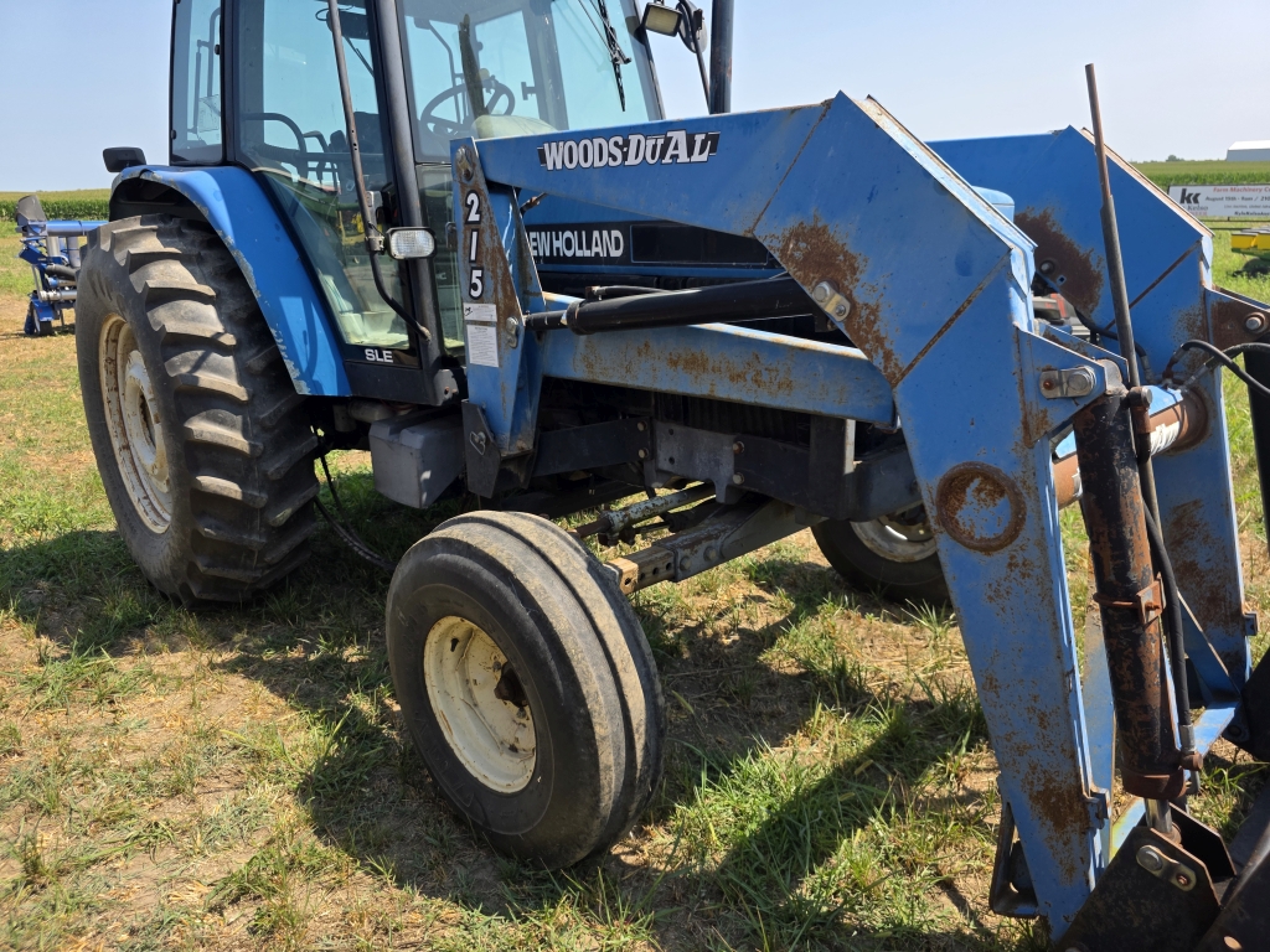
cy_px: 476
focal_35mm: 23
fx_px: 844
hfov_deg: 73.9
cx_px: 635
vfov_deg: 58.9
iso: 80
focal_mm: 6.3
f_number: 1.7
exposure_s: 1/2643
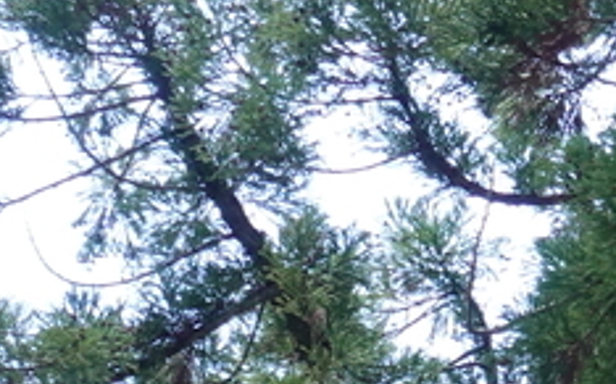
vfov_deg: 5.0
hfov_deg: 7.6
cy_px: 395
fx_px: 4380
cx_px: 1361
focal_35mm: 261
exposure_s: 1/320
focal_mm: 18.51
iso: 250
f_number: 2.8
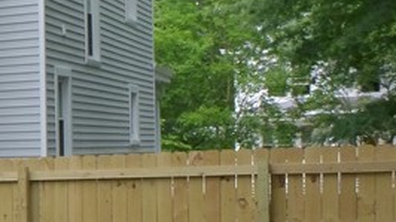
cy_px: 179
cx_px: -310
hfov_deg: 16.9
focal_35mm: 105
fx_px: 1101
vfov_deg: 11.5
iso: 160
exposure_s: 1/100
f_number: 3.9
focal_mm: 4.5
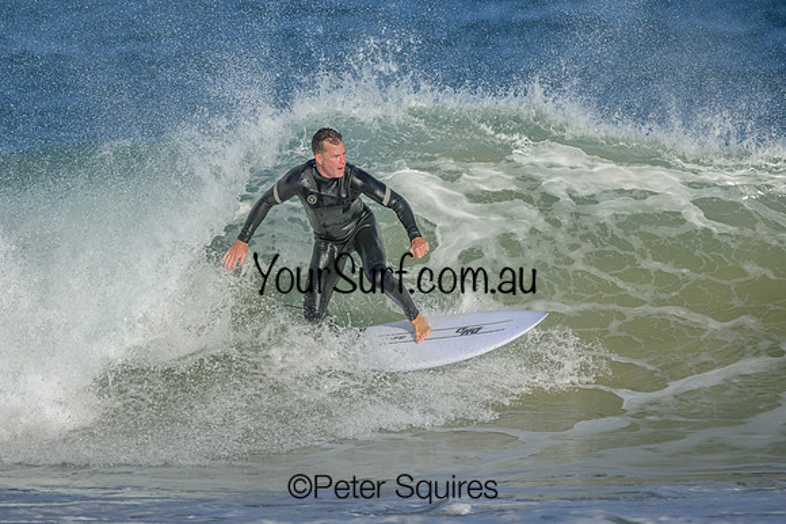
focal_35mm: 988
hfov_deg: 2.1
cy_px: 216
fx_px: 21571
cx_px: 301
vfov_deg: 1.4
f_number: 6.3
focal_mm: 800
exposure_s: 1/2000
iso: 220
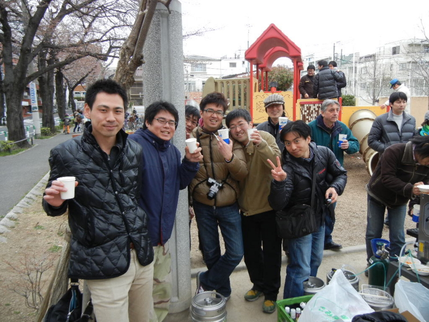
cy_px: 161
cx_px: 214
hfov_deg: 60.0
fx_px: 372
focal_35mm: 30
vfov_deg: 46.8
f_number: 3.5
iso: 160
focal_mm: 5.4
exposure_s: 1/56
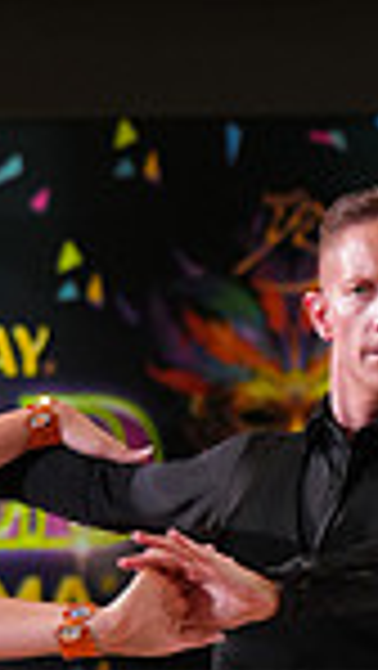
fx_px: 7631
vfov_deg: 5.0
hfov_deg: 2.8
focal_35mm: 429
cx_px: 101
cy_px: 823
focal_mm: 105
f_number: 4
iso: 2000
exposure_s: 1/400
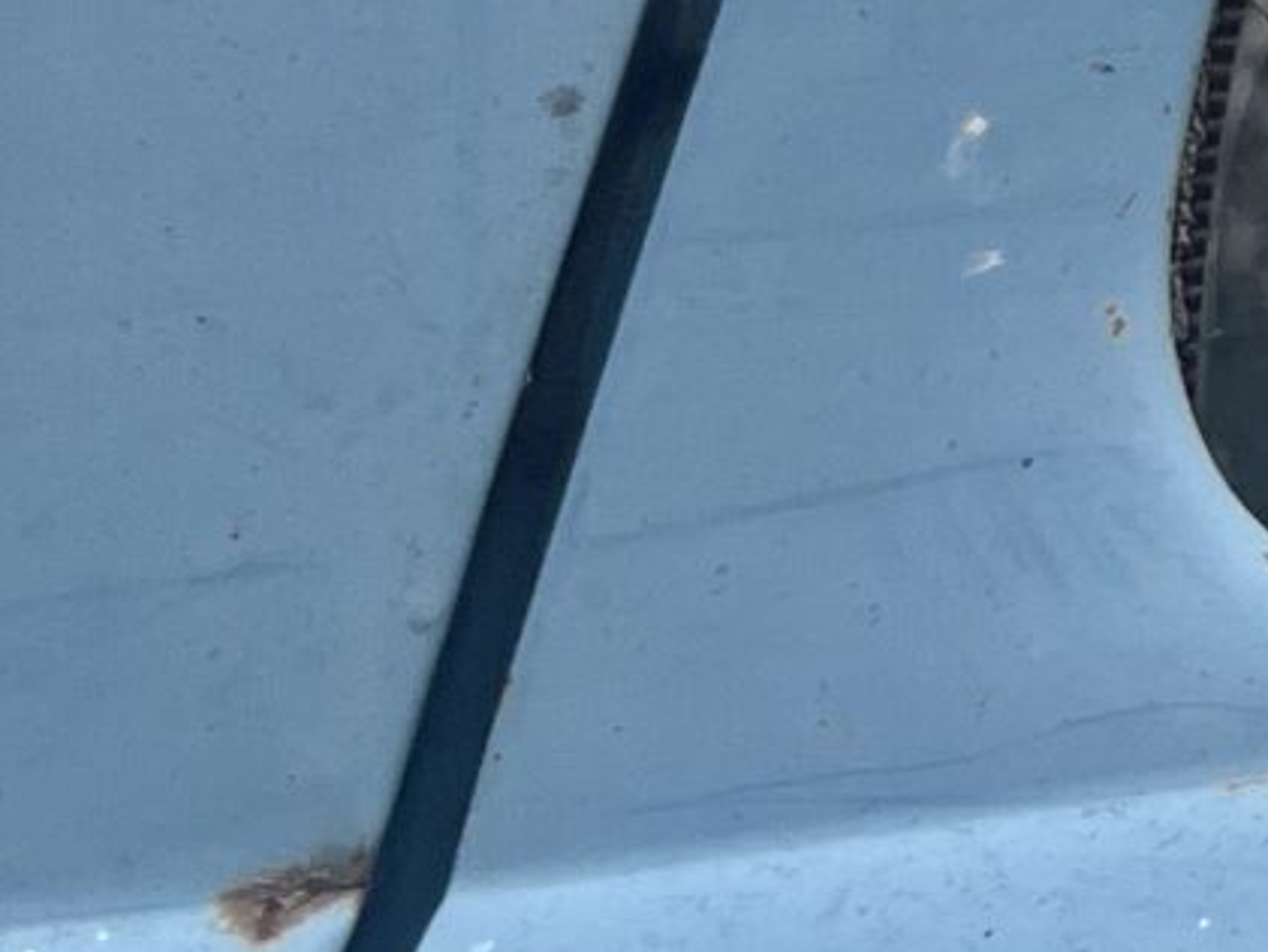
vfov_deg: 8.8
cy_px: -1085
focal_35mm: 158
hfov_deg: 10.1
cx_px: 3467
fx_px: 5789
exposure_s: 1/163
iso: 40
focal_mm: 5.1
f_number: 1.6
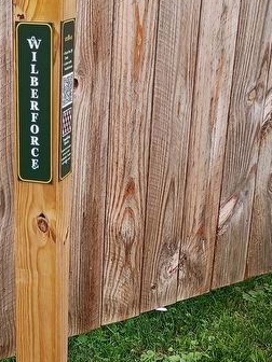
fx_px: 723
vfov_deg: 28.1
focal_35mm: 69
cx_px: 51
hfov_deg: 21.0
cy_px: 226
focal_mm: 4.27
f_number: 1.8
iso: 100
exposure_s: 1/208
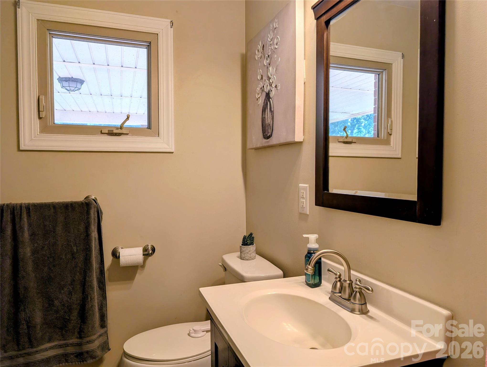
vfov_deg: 56.9
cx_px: 244
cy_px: 184
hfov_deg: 71.5
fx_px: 338
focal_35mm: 24
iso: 24
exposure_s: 1/40
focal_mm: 6.9
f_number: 1.68
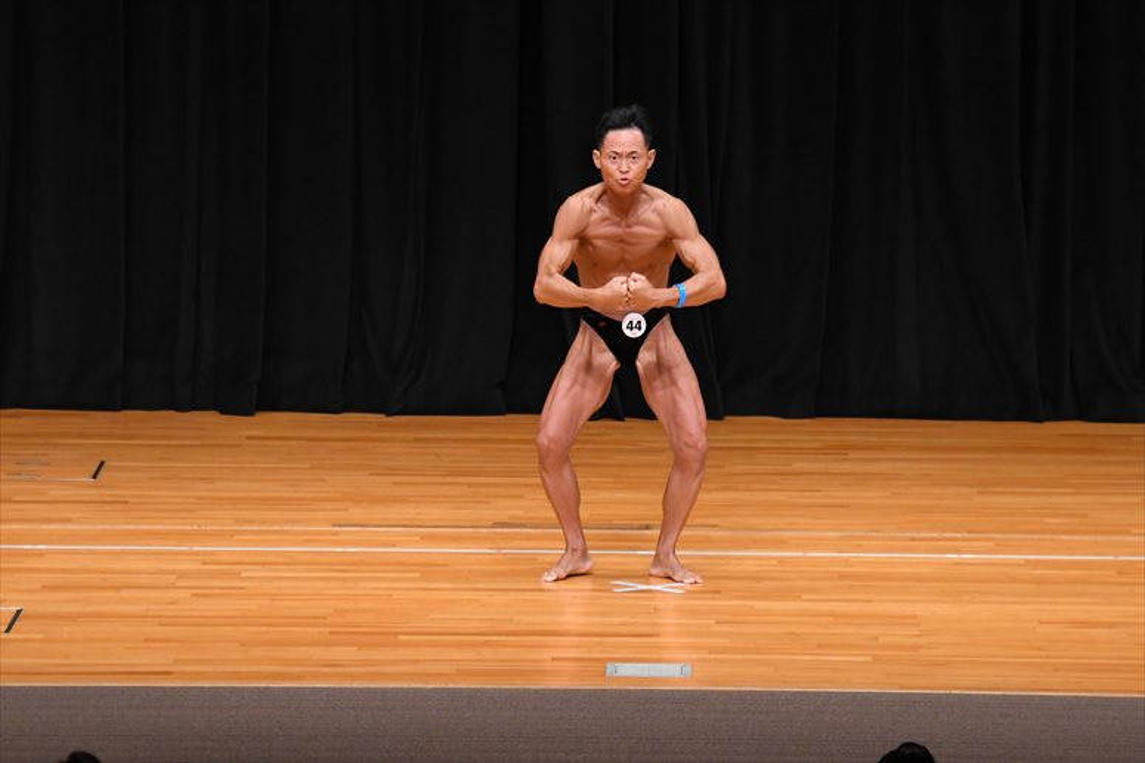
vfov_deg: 6.1
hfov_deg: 9.2
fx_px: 7153
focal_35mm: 225
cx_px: 572
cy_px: 382
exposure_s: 1/400
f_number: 5.6
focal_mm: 150
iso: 3200
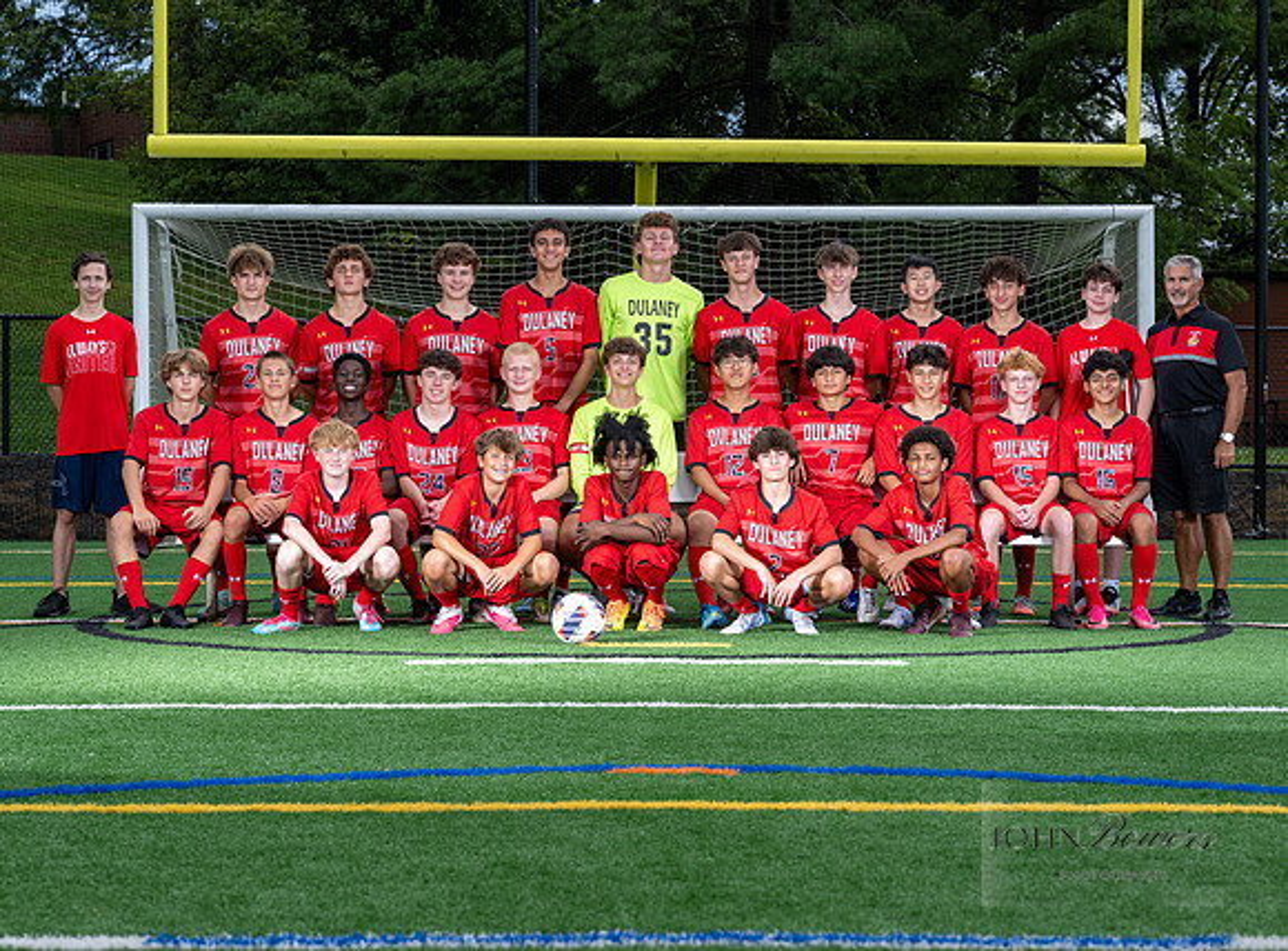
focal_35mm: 86
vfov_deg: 17.0
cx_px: 644
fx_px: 3180
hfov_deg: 22.9
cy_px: 494
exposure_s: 1/200
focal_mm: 77
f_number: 6.3
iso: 64
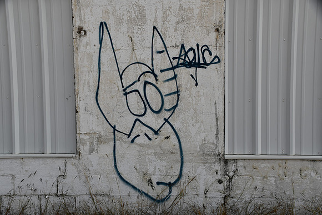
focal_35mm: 48
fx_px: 429
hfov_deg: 41.1
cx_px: 161
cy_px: 108
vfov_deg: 28.1
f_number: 9
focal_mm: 32
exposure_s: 1/320
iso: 100
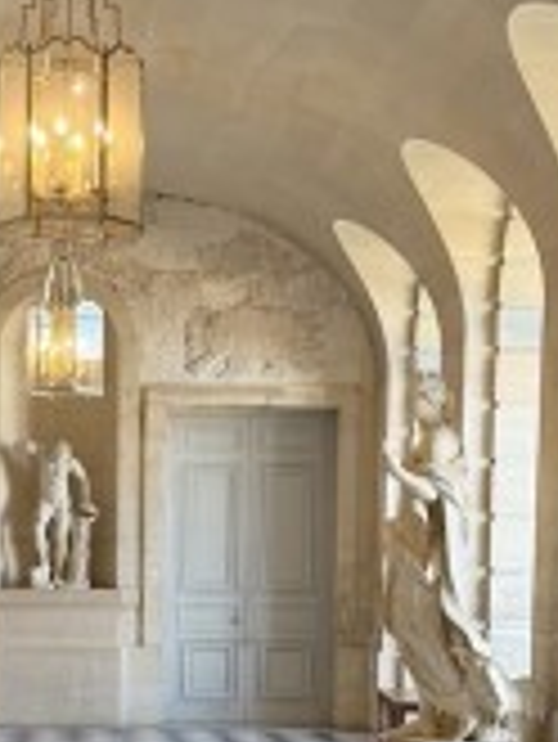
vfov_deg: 20.8
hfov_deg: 15.7
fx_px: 1996
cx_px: 50
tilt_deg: -2.4
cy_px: 598
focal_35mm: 93
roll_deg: -0.1
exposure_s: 1/121
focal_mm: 6.76
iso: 160
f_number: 1.78
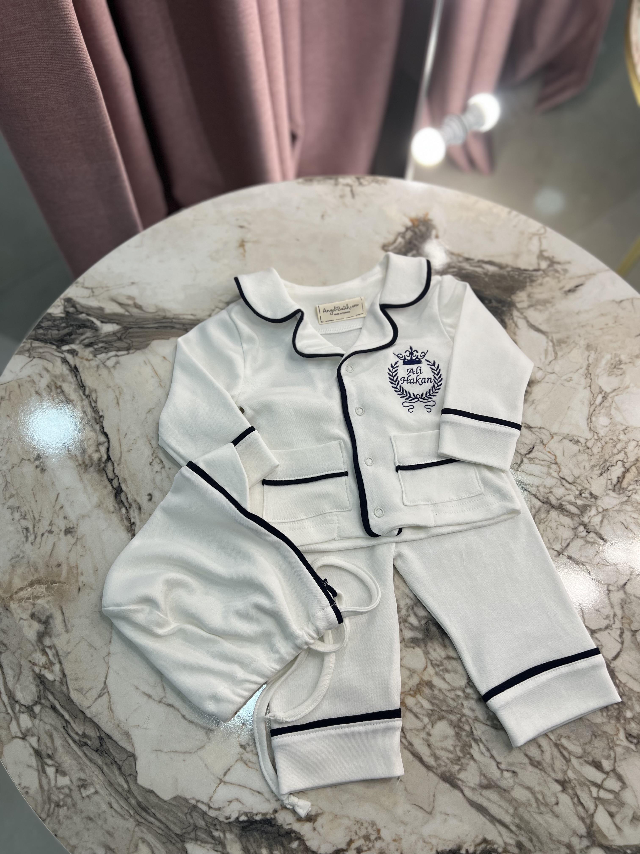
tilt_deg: -67.1
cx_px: 320
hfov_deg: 53.1
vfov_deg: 67.3
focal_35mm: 26
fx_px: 641
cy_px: 427
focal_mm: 5.7
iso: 40
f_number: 1.5
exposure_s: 1/162
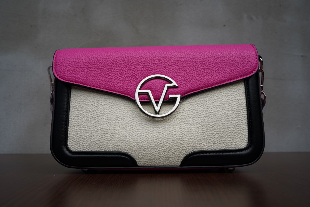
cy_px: 104
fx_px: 301
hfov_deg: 54.4
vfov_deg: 37.9
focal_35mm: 35
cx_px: 155
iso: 100
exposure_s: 1/250
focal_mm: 35
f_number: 8
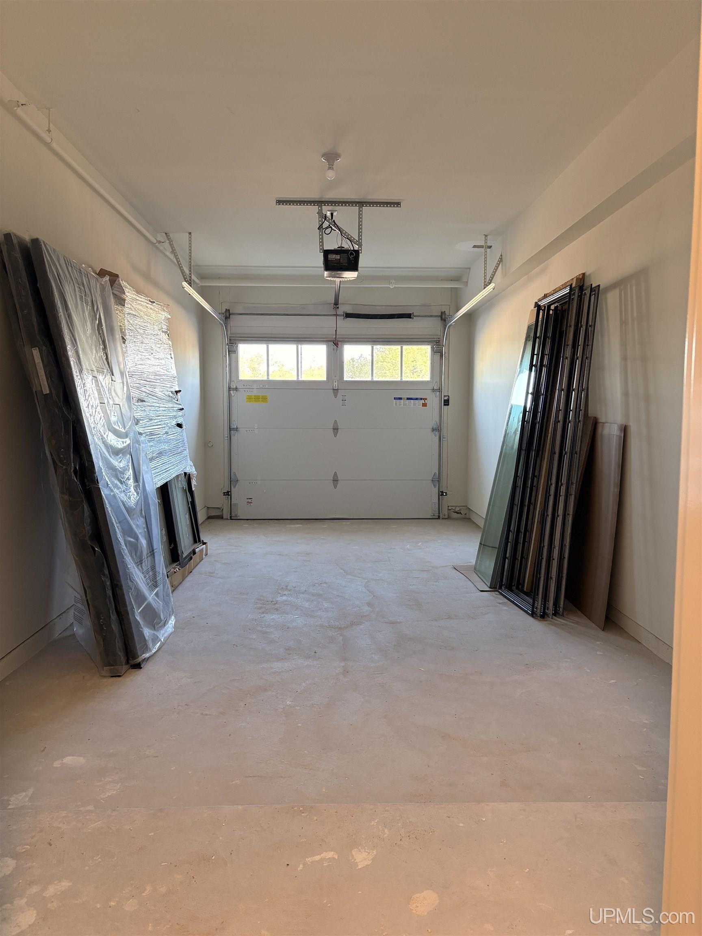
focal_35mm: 26
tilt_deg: -3.1
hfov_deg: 53.1
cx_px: 351
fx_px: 703
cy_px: 468
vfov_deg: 67.3
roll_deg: +0.8
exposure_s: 1/60
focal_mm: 5.96
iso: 125
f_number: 1.6
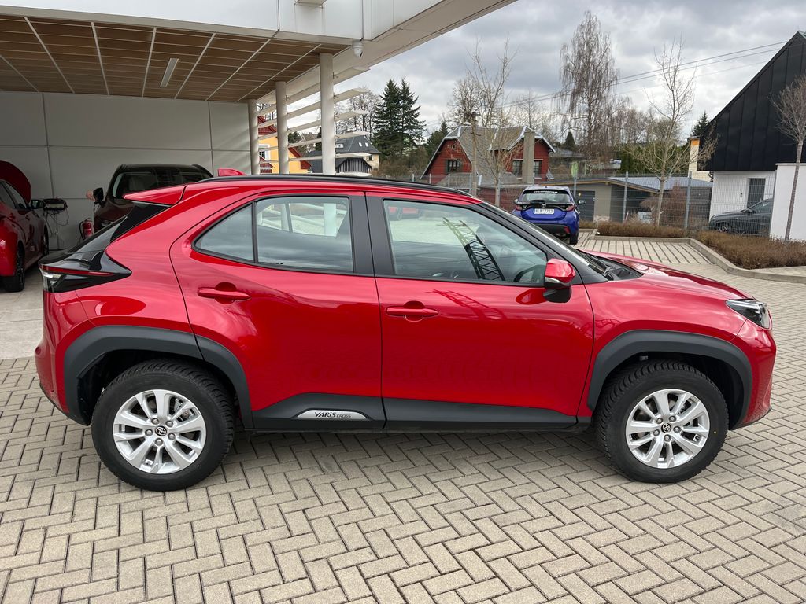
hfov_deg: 67.3
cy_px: 302
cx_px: 403
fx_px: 605
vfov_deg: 53.1
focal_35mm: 26
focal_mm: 5.1
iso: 50
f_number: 1.6
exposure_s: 1/481
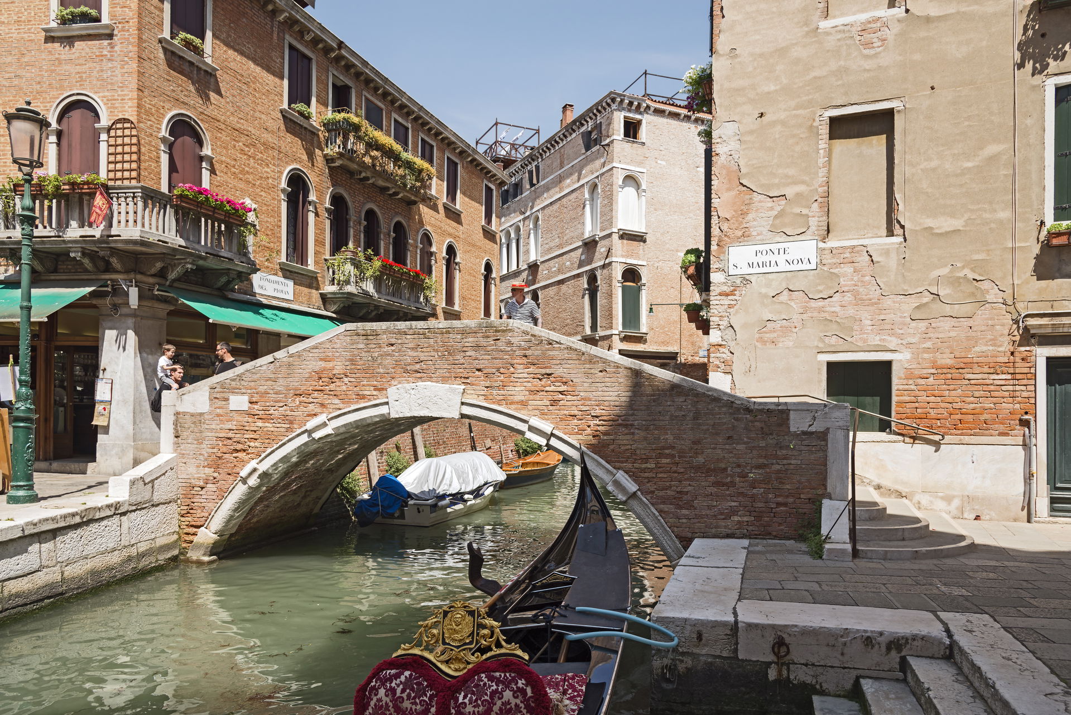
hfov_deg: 73.7
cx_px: 536
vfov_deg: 53.2
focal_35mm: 24
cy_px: 358
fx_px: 714
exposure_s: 1/400
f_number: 6.3
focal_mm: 24
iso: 100
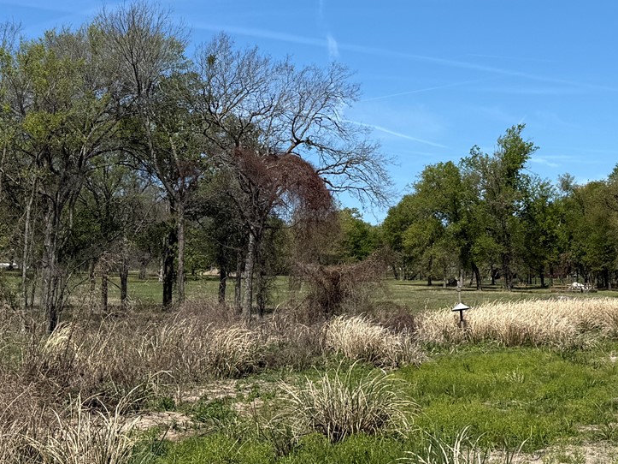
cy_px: -55
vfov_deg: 20.5
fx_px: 1214
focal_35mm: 68
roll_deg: +0.8
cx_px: 504
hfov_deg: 27.9
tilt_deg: +14.9
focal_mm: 6.76
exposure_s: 1/5714
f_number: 1.78
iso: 80
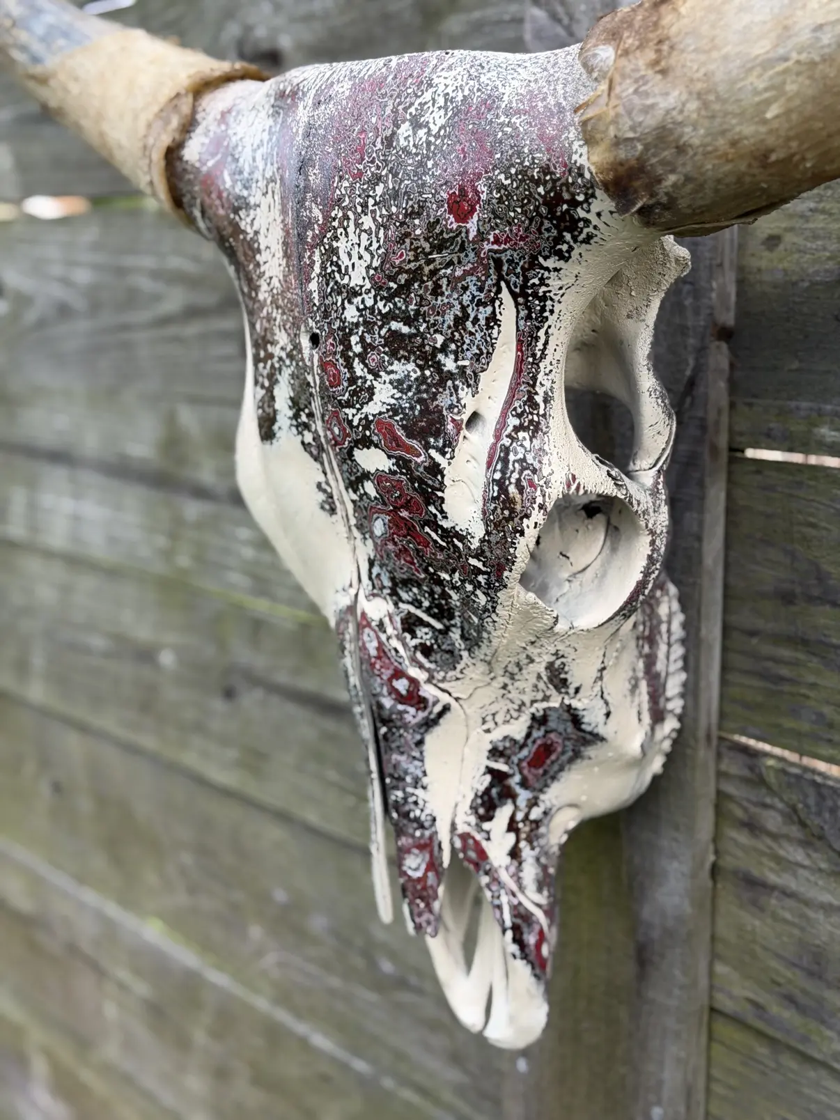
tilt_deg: -10.4
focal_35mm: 48
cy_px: 560
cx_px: 420
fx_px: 1553
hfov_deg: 30.3
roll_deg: -1.0
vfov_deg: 39.7
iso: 64
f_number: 1.78
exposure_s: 1/641
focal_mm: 6.76
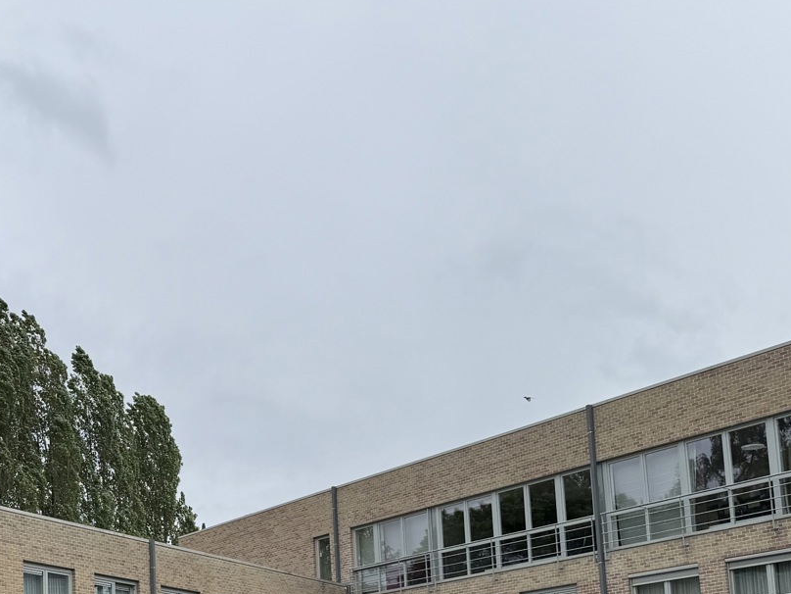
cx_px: 5
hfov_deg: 31.3
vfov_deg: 24.7
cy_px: 567
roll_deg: +0.4
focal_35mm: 57
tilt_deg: +9.0
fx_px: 1302
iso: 80
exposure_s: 1/5714
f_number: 1.78
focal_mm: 6.76
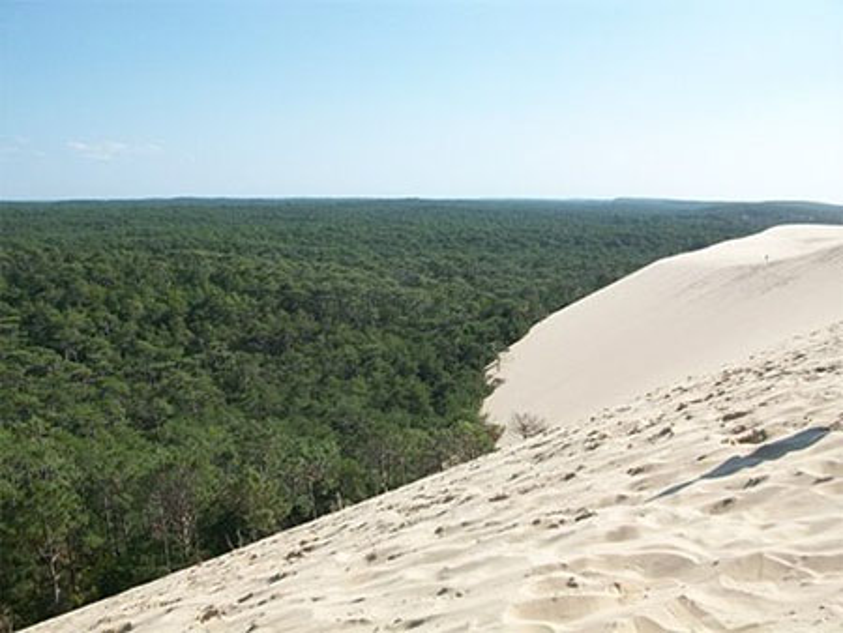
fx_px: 828
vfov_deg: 41.8
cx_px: 422
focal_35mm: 34
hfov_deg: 53.9
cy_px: 316
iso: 80
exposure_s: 1/332
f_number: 5.5
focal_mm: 5.7
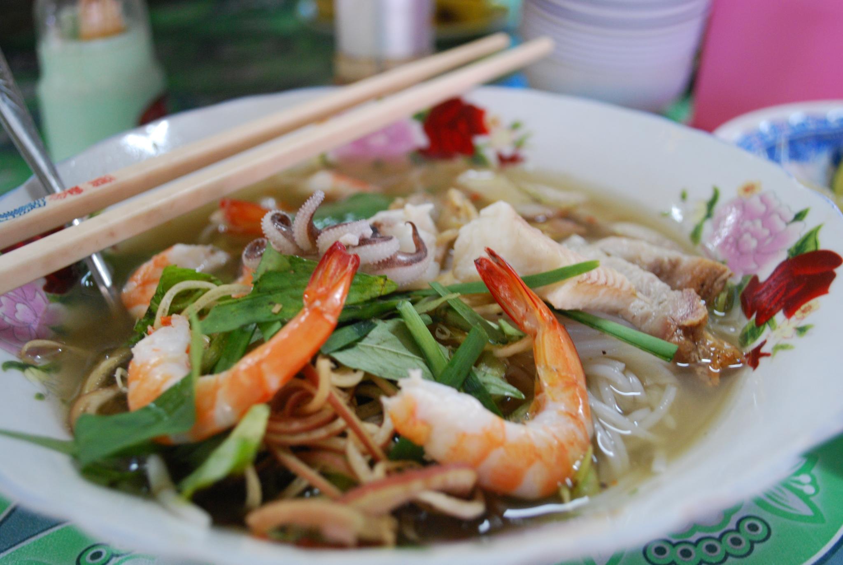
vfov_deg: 34.3
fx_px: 914
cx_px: 422
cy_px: 282
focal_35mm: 39
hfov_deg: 49.5
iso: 800
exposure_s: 1/13
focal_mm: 26
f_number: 4.2
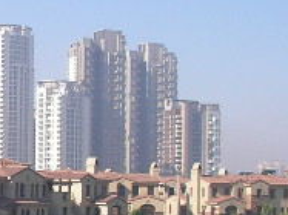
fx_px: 1081
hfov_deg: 14.7
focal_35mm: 130
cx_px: -54
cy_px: 134
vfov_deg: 11.4
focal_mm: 6
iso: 50
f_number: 7
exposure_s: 1/160
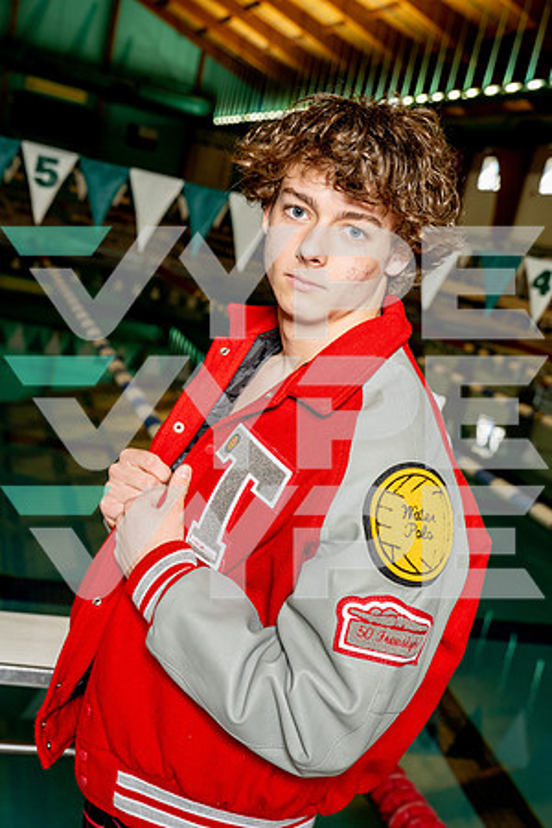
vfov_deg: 40.3
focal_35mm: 49
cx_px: 276
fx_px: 1127
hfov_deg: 27.5
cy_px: 414
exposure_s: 1/250
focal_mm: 49
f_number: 5.6
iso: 1600
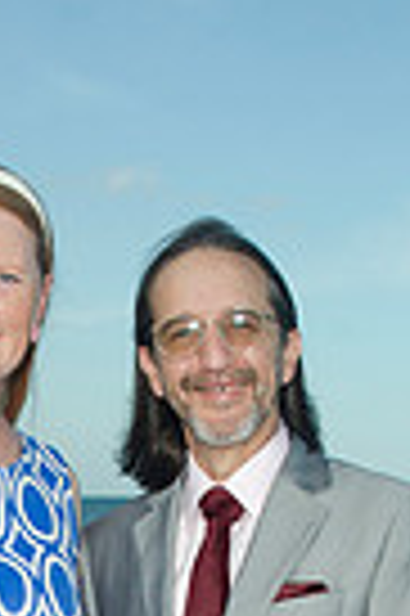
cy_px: 854
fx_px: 2106
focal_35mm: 123
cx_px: 77
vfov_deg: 15.6
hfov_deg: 11.1
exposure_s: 1/250
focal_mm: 25
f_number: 9
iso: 100
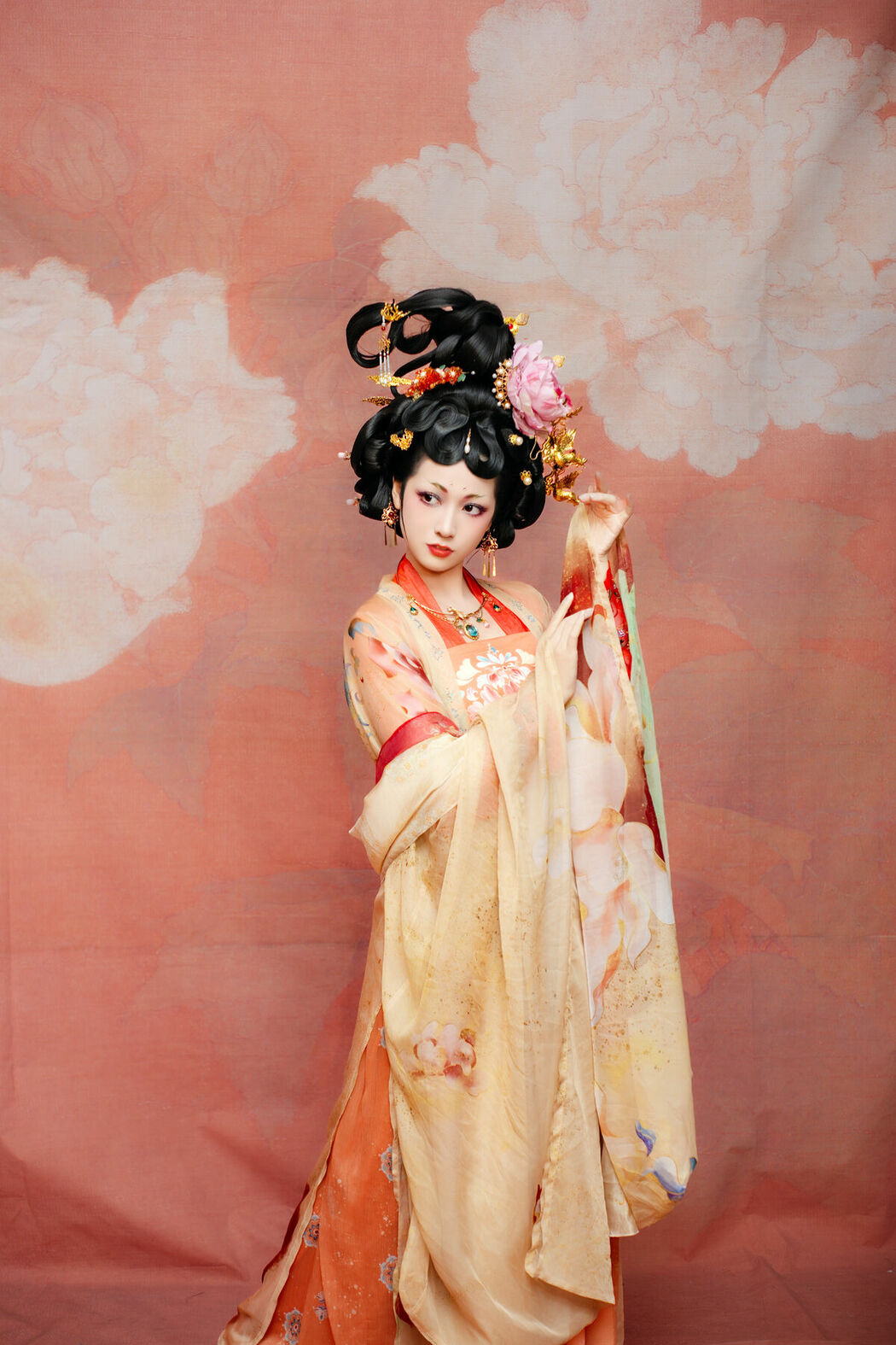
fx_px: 1829
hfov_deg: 27.5
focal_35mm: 49
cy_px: 672
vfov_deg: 40.3
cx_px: 448
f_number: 2.8
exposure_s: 1/160
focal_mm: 50
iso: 100
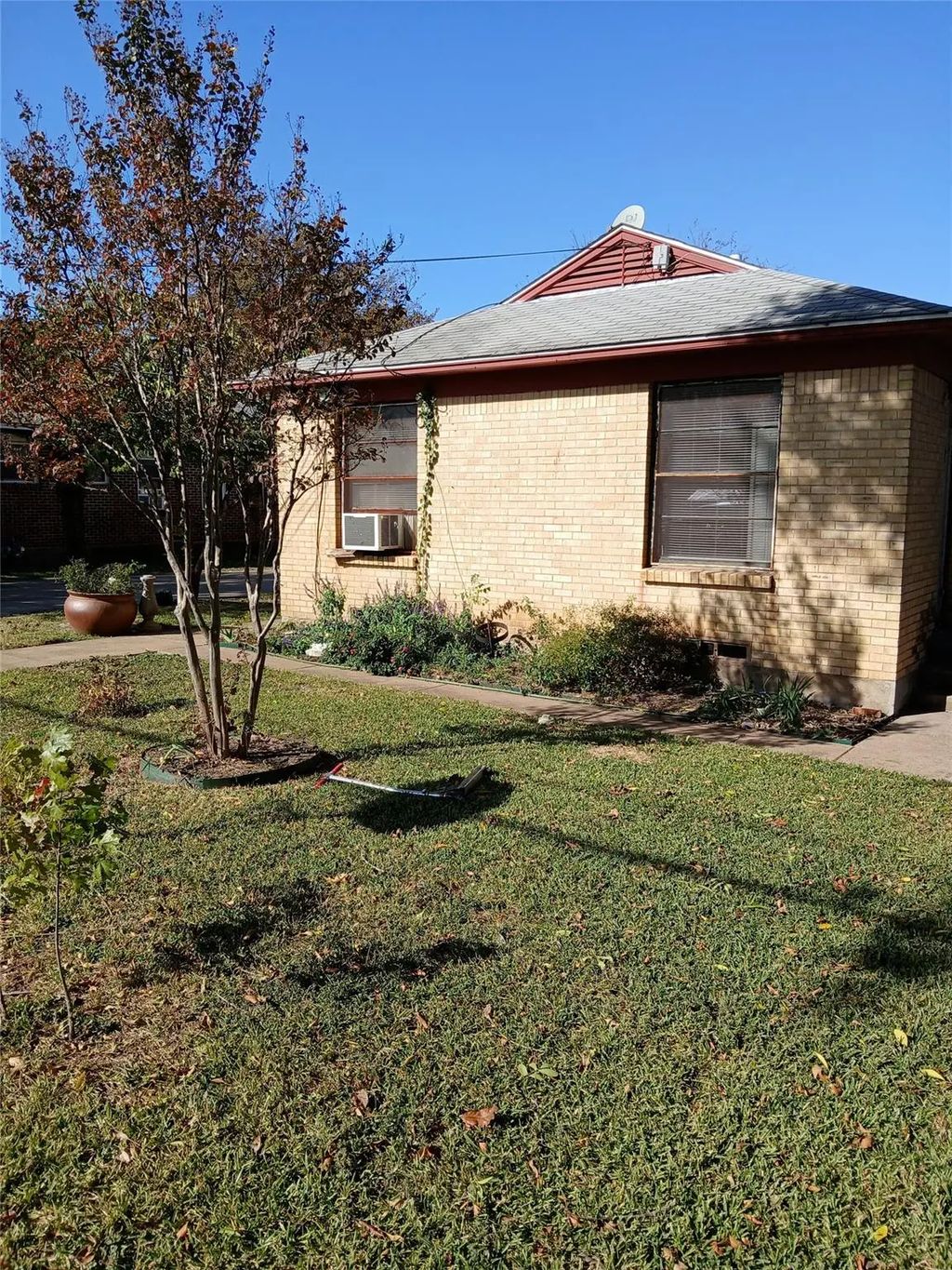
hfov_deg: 53.1
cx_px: 476
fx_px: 953
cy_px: 635
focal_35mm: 26
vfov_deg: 67.3
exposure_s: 1/556
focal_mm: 3.98
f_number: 1.8
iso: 20
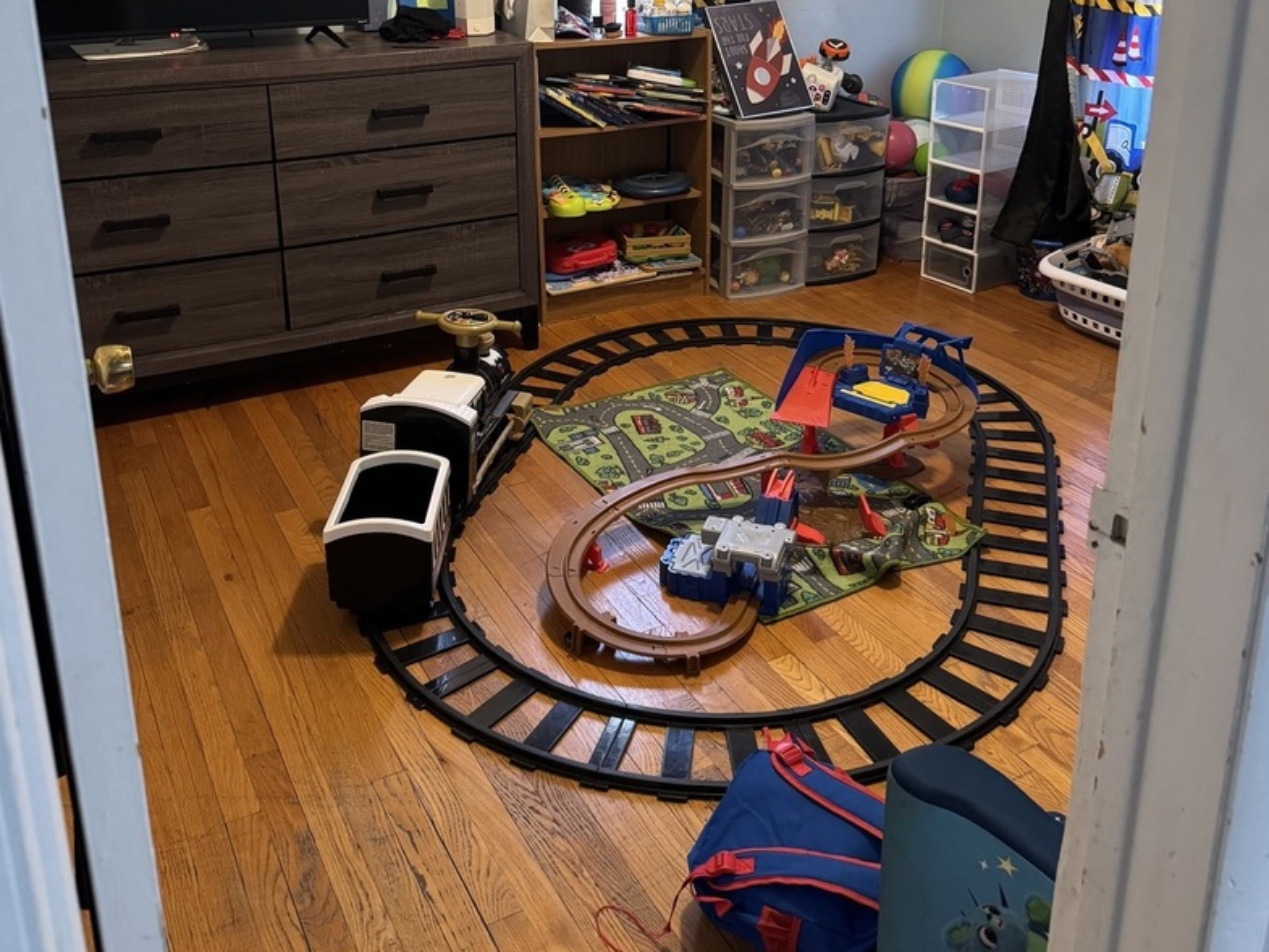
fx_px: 1210
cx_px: 629
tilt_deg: -17.3
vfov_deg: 41.7
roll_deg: +0.0
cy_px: 238
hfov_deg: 55.3
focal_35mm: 33
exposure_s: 1/40
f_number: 1.78
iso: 640
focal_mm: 6.76
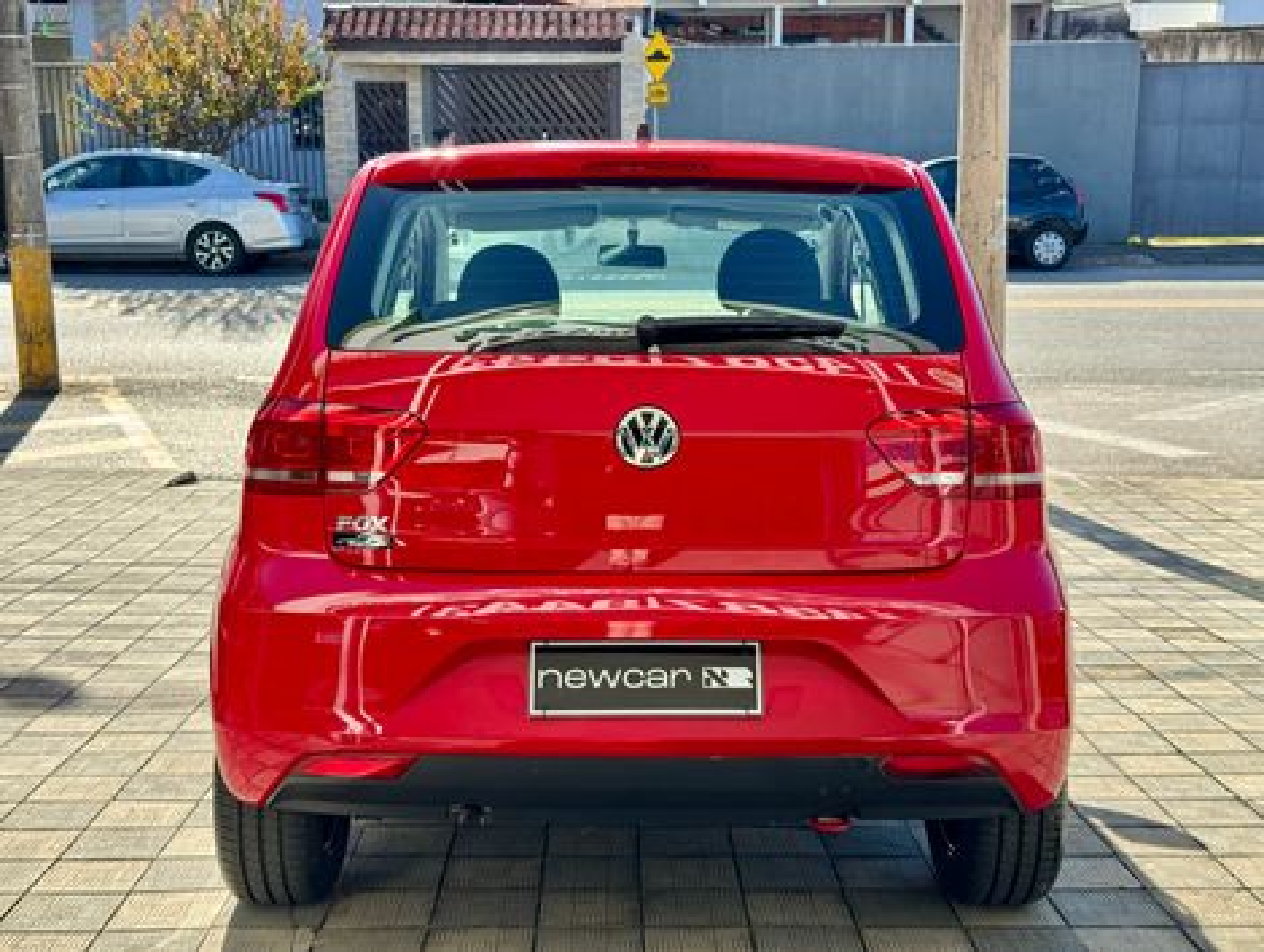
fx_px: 1755
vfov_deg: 30.3
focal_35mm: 48
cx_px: 632
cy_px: 476
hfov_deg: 39.6
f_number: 1.78
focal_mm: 6.76
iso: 64
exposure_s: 1/433
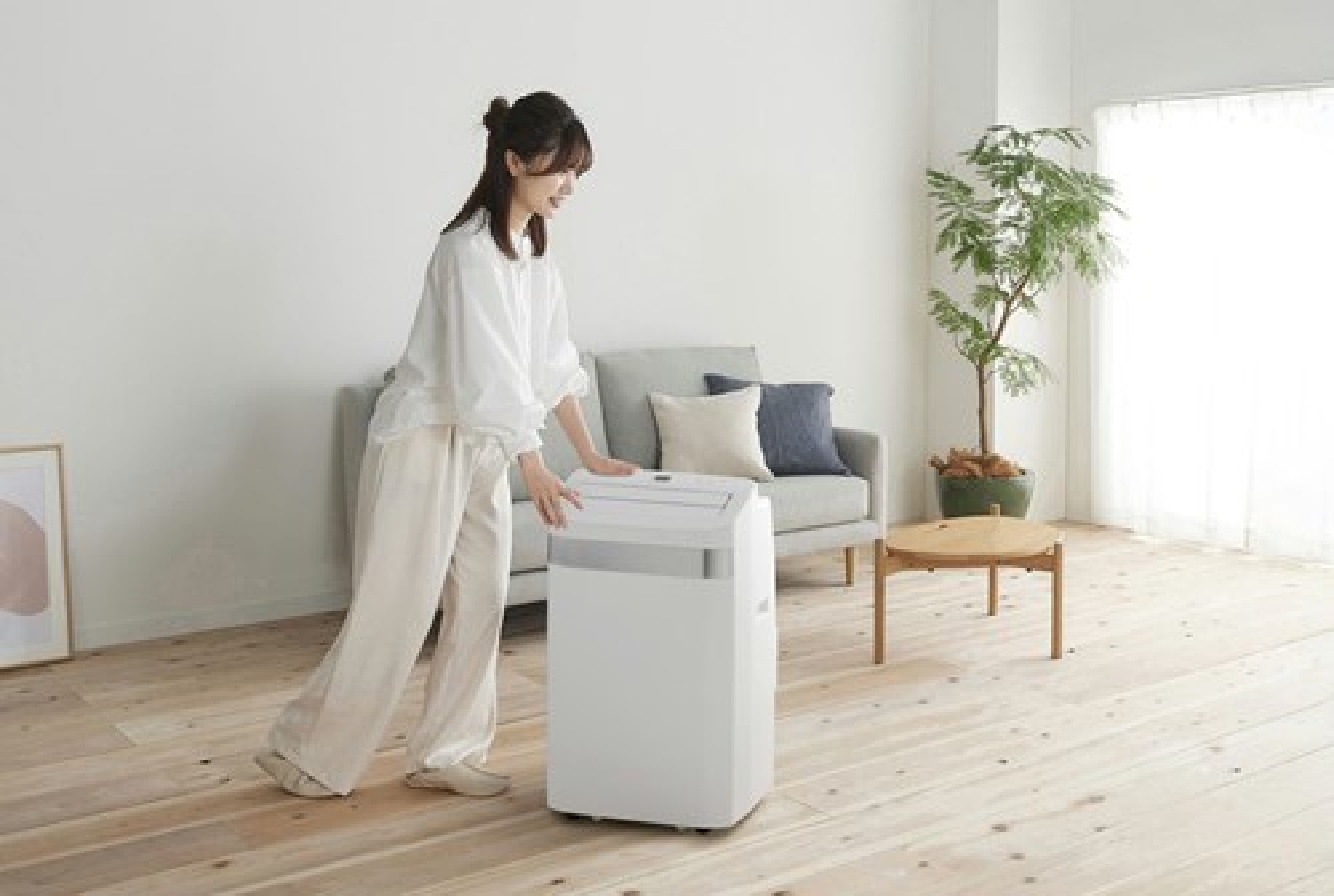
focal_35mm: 48
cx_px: 667
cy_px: 448
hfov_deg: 41.0
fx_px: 1783
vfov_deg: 28.2
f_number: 3.5
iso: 50
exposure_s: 1/100
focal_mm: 48
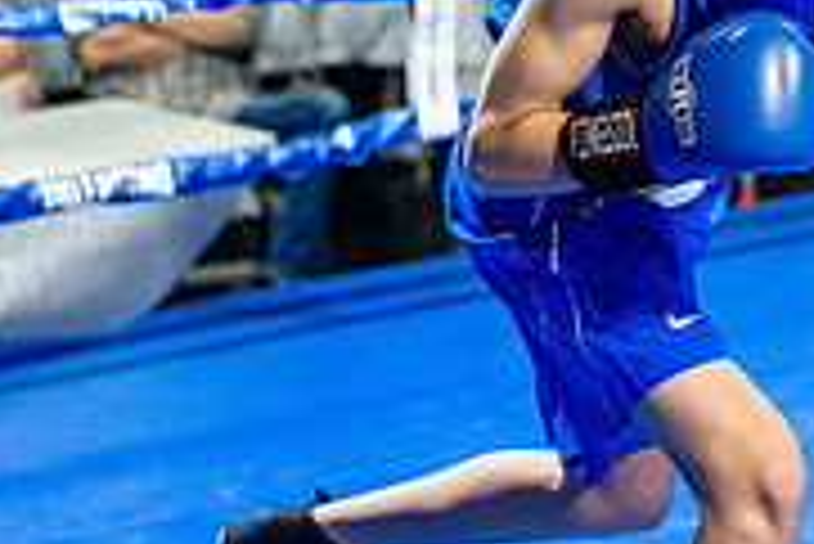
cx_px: 1079
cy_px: -43
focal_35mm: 160
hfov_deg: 12.4
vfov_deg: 8.5
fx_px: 3621
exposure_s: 1/1000
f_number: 2
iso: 4000
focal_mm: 50
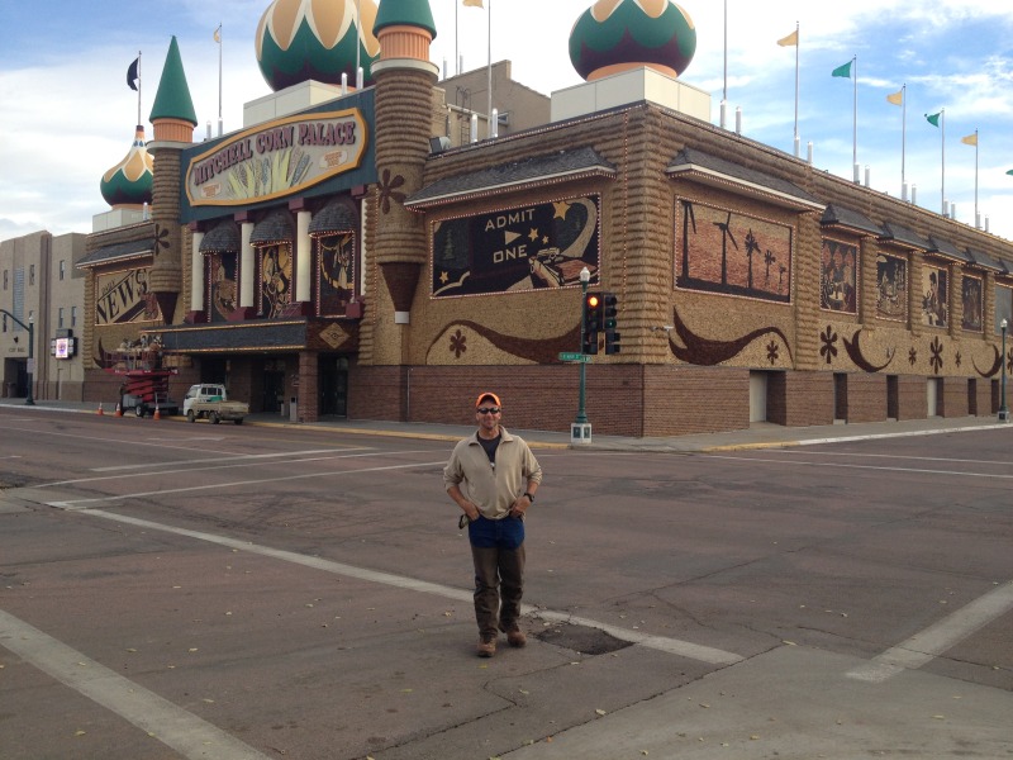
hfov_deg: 52.6
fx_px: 1024
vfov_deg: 40.7
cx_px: 506
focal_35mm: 35
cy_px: 380
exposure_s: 1/412
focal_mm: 4.28
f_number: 2.4
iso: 50
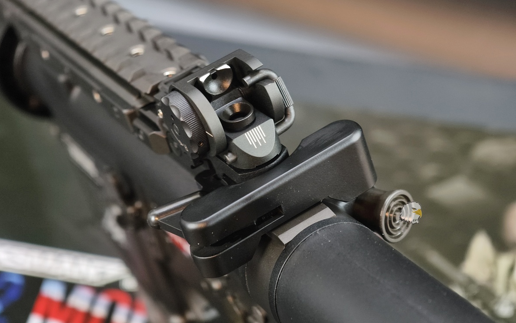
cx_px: 257
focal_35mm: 91
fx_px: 1280
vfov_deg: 14.4
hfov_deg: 22.8
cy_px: 155
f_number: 2.67
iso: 1287
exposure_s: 1/12
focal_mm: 22.48
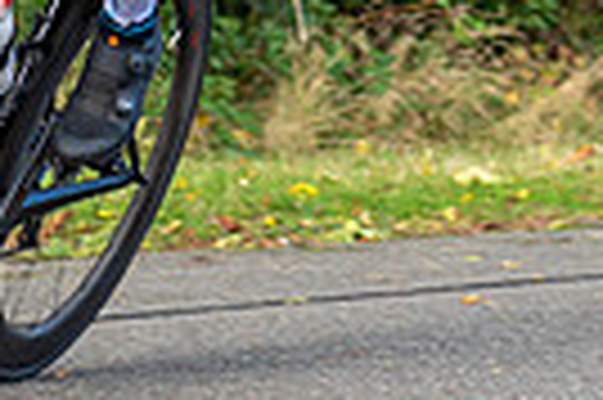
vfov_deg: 3.9
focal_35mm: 352
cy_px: -427
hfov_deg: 5.9
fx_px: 5889
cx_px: 161
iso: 200
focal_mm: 66
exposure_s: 1/500
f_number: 3.5
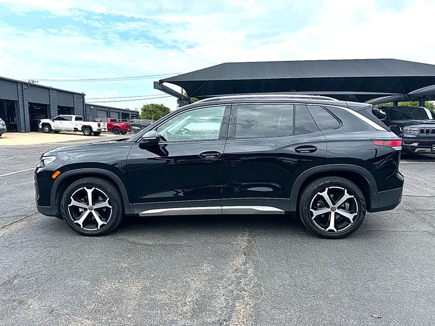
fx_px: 302
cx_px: 218
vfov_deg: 56.8
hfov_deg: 71.6
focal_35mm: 24
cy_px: 163
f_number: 1.78
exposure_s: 1/3058
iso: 80
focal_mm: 6.86
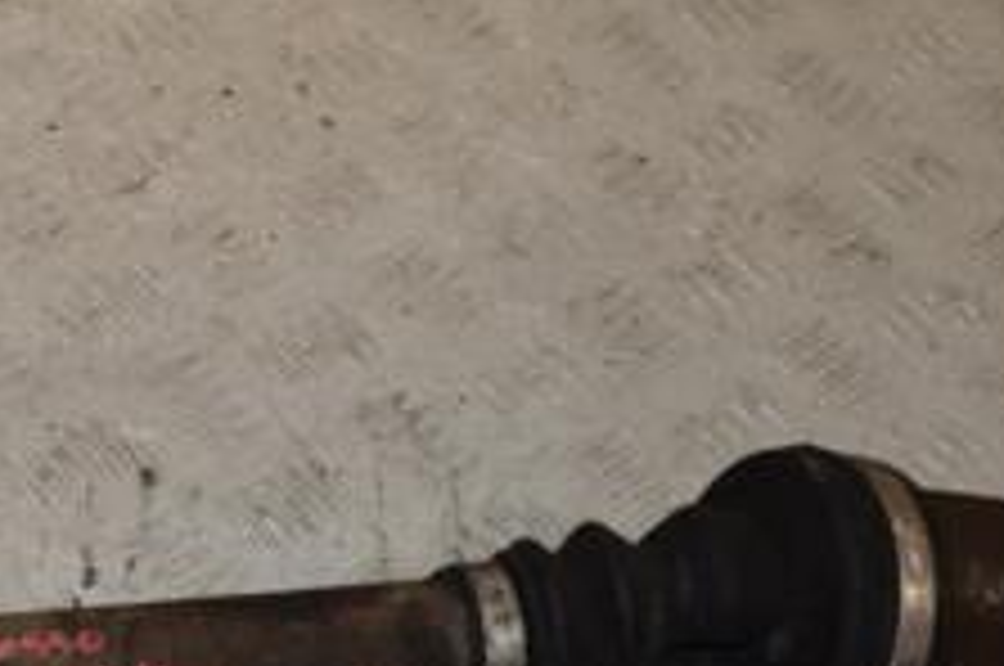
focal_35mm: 97
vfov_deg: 13.9
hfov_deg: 20.3
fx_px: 2701
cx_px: -27
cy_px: 662
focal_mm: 24
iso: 800
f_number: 10
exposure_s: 1/200
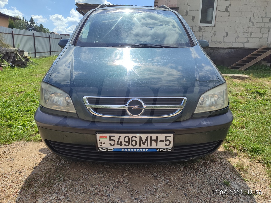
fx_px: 196
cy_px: 102
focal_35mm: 25
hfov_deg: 69.4
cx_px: 136
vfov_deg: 54.9
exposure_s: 1/1353
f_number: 1.89
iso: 50
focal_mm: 5.95
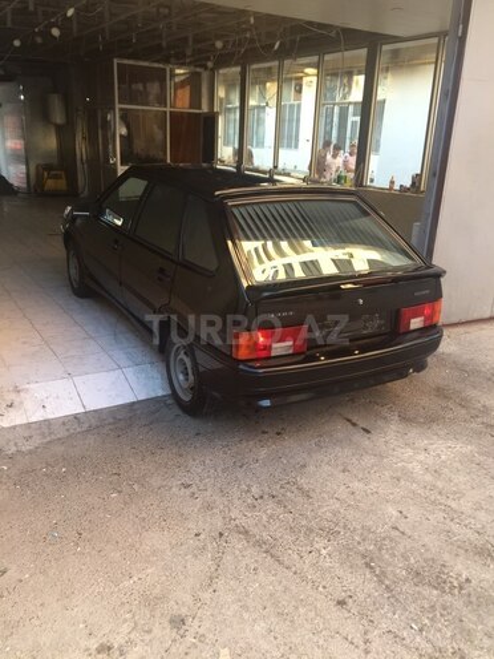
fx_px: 552
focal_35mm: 29
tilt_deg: -19.3
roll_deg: -3.0
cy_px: 330
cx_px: 247
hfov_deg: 48.2
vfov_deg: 61.7
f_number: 2.2
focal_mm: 4.15
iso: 40
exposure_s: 1/50
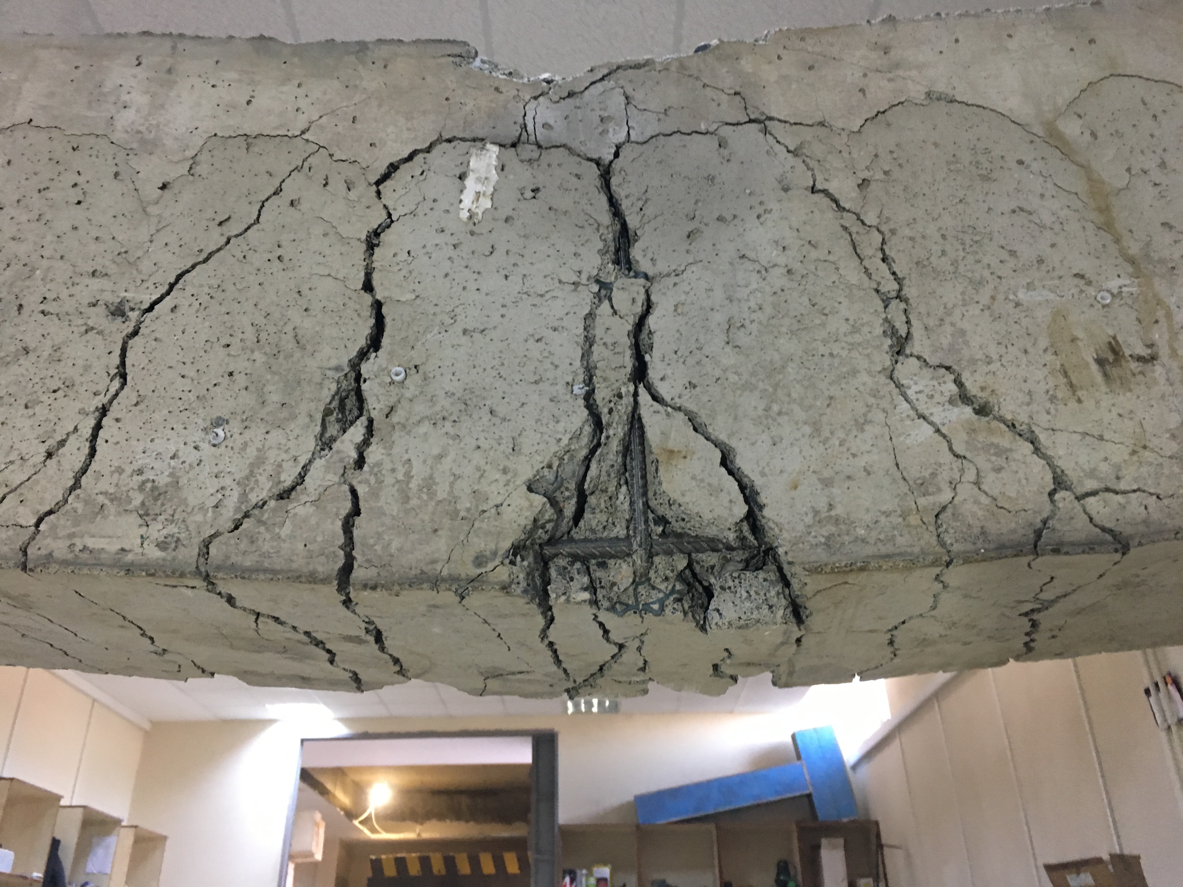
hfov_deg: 61.7
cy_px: 444
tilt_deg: +31.4
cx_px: 592
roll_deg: +0.7
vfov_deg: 48.2
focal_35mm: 29
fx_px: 991
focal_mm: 4.15
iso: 160
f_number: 2.2
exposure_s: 1/33
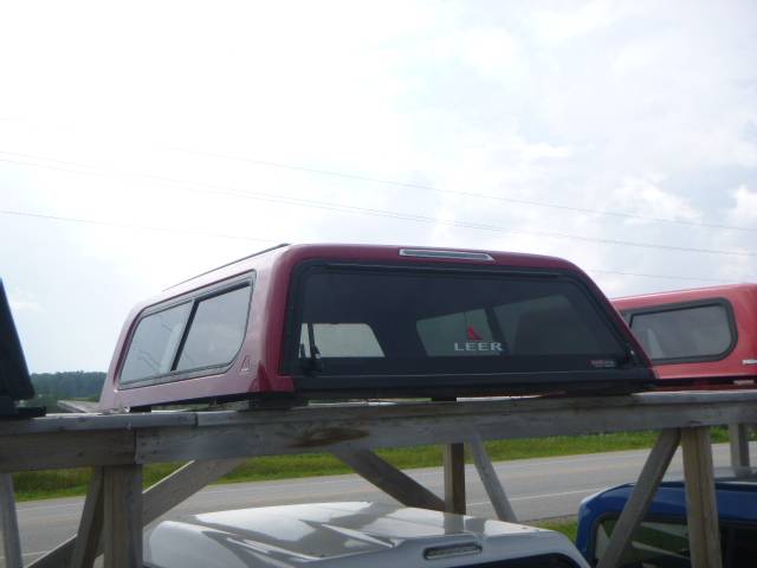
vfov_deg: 30.9
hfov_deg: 40.4
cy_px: 284
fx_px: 1028
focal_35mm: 47
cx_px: 378
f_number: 4.8
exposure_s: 1/320
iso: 100
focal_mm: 8.4
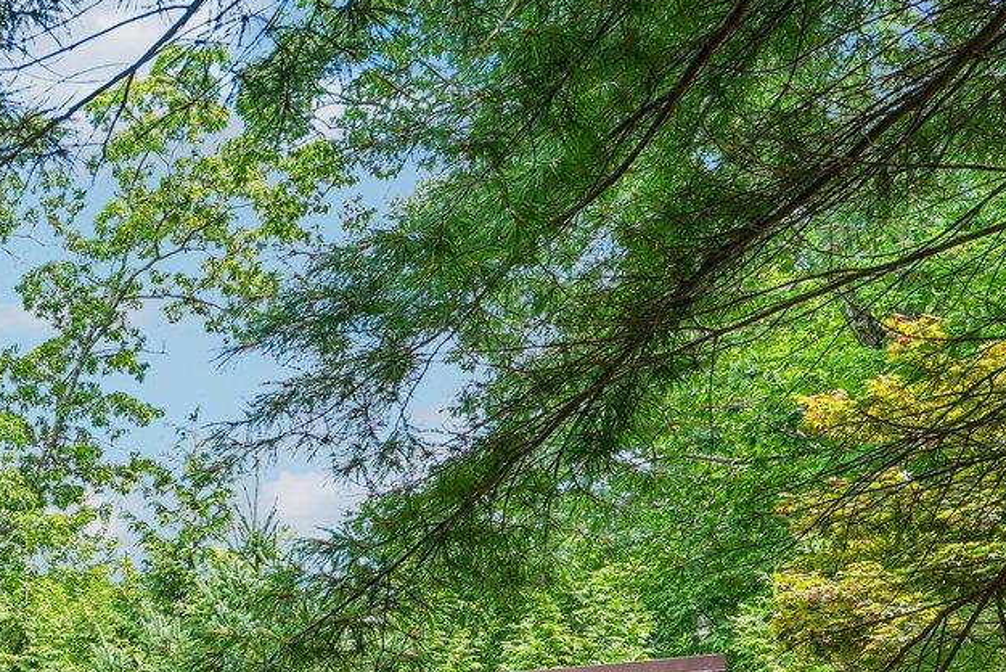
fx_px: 2422
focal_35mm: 87
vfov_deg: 14.5
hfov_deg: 19.8
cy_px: 1075
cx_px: -575
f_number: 8
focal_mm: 26.5
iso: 100
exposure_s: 1/50
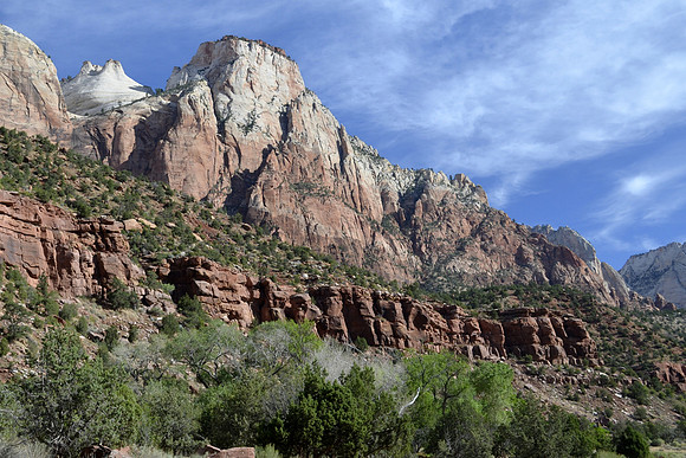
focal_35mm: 36
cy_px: 229
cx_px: 343
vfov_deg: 36.9
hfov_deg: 53.1
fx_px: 686
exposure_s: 1/200
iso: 200
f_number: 7.1
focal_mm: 24
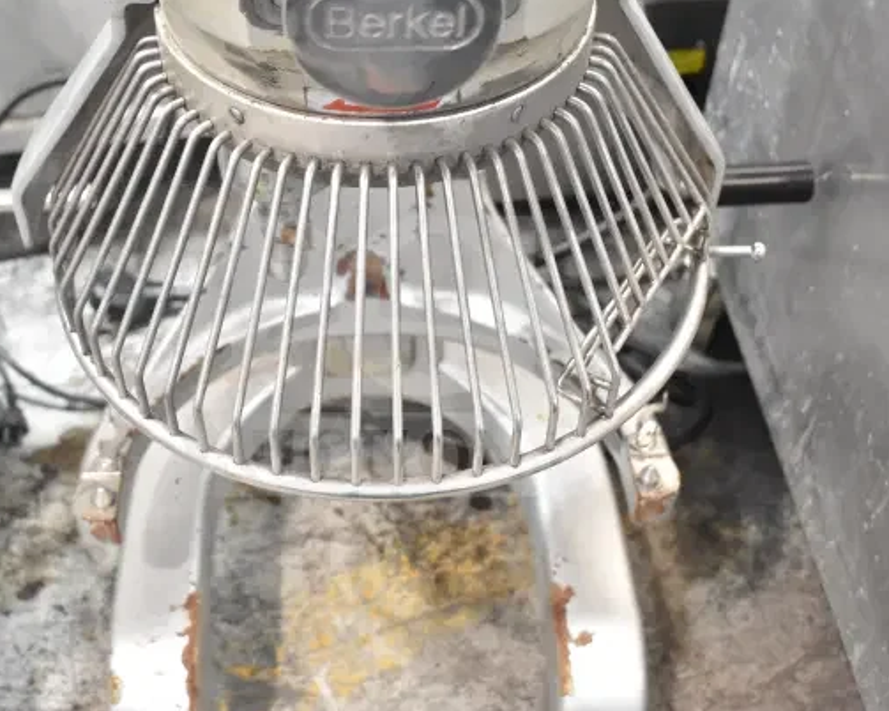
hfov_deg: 37.6
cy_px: 356
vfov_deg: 30.5
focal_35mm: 50
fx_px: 1304
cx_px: 382
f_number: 5.6
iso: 6400
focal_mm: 29
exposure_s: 1/125
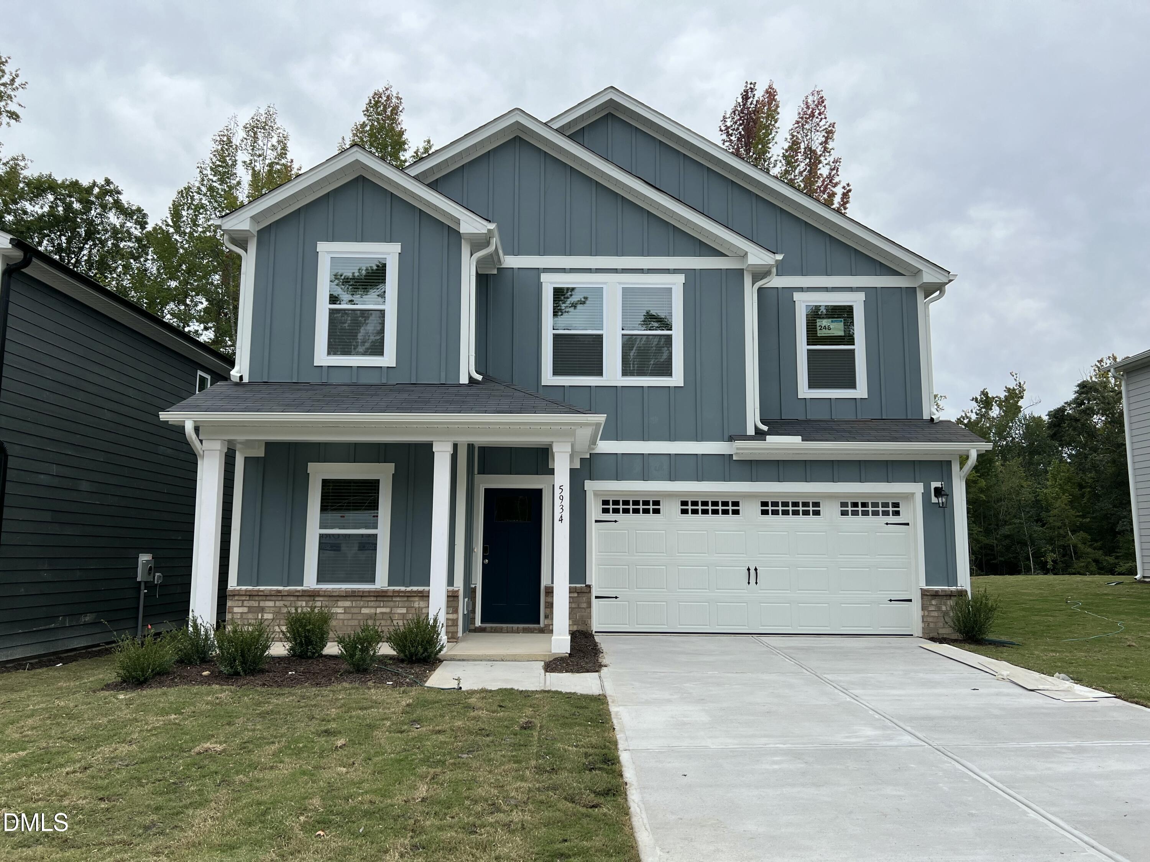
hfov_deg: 67.3
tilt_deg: +8.5
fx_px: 864
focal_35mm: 26
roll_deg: -0.4
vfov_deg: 53.1
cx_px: 575
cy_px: 431
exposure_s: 1/1295
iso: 50
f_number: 1.5
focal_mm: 5.7
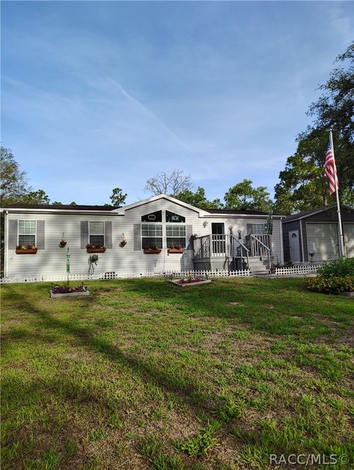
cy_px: 235
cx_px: 177
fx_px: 326
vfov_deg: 71.5
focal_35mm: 24
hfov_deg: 56.9
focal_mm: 5.56
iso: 100
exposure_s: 1/717
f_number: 1.8
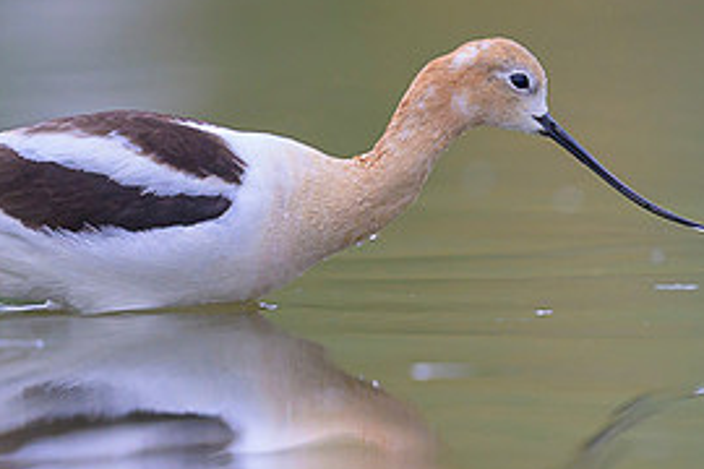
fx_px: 24814
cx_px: 653
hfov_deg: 1.6
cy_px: 372
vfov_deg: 1.1
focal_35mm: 1269
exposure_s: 1/1250
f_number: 2.8
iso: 800
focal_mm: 400
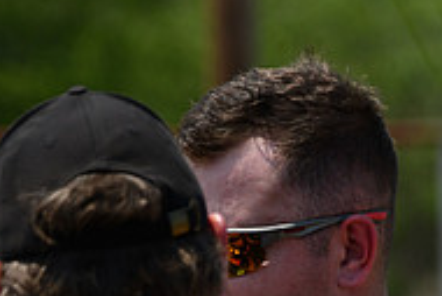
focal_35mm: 1006
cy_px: 272
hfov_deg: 2.0
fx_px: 12360
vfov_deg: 1.4
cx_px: 230
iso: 200
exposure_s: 1/1250
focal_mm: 220
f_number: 6.3
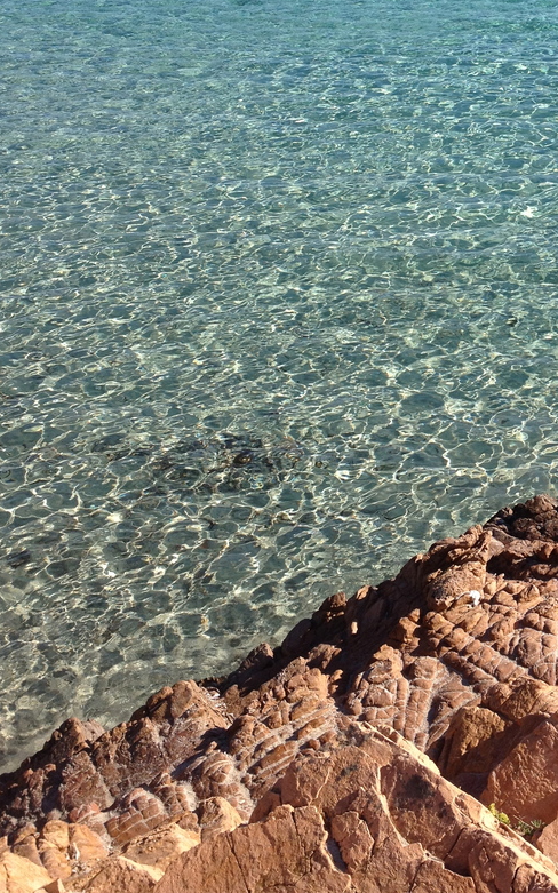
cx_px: 446
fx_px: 1387
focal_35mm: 57
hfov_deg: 22.4
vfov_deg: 35.1
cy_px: 257
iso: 64
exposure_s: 1/1623
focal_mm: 4.28
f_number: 2.4
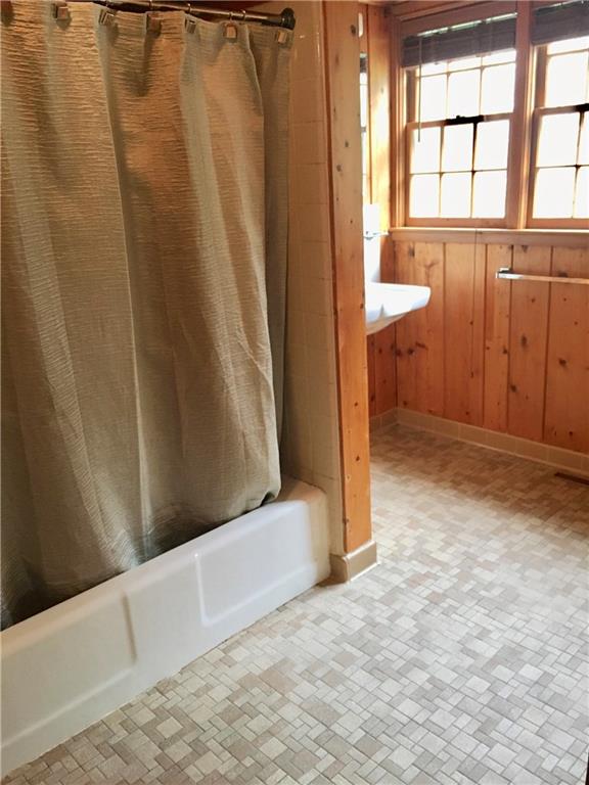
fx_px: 658
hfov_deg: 48.2
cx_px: 294
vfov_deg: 61.7
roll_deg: +3.7
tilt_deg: -17.8
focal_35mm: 29
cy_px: 392
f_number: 2.2
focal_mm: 4.15
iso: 160
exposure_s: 1/30
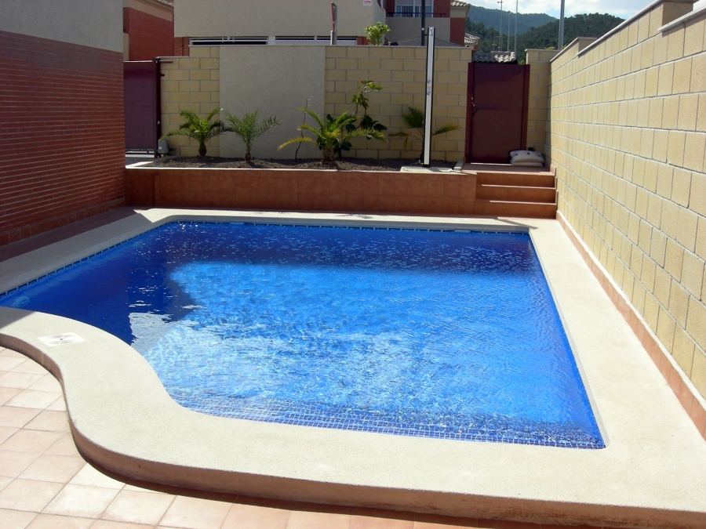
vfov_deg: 39.7
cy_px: 264
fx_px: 734
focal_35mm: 36
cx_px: 353
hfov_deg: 51.4
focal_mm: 7.5
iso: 64
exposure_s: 1/292
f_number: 6.8
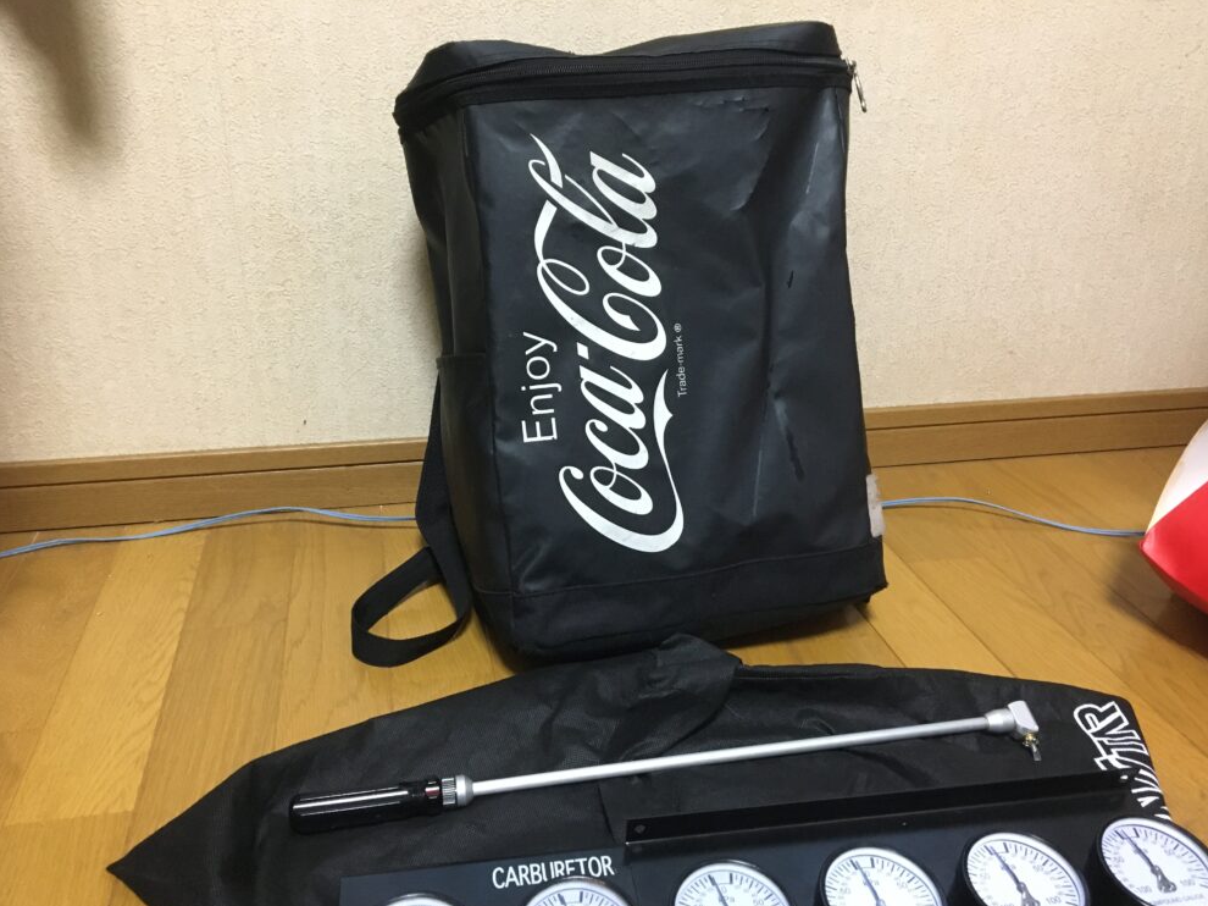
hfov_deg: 60.0
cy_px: 465
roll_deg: -0.6
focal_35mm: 30
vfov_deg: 46.8
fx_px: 1047
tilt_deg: -23.8
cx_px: 603
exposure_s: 1/20
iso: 200
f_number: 2.2
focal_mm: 4.15
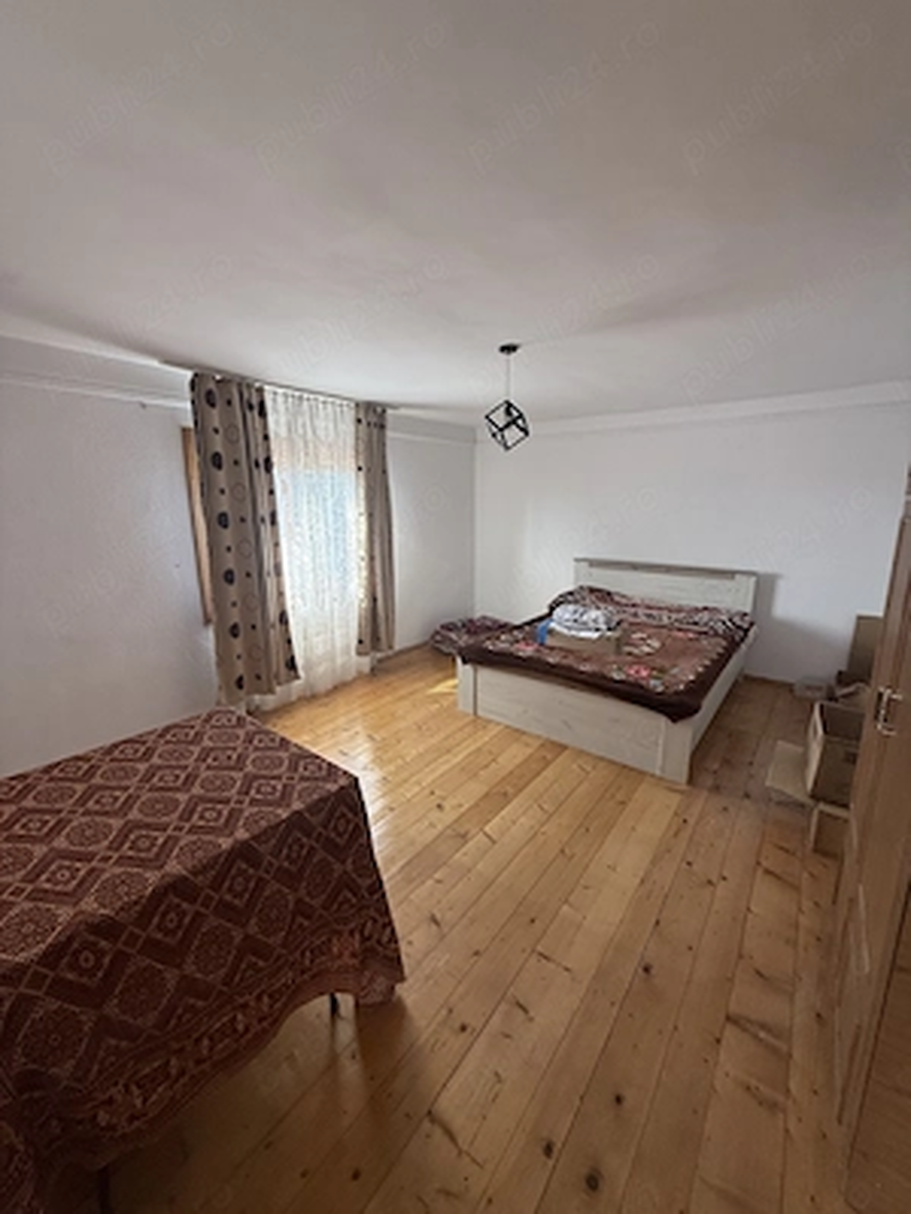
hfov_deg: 85.7
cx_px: 456
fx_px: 491
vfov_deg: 102.1
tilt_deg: -9.8
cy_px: 607
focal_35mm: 14
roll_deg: +1.3
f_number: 2.2
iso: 125
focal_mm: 2.22
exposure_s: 1/99
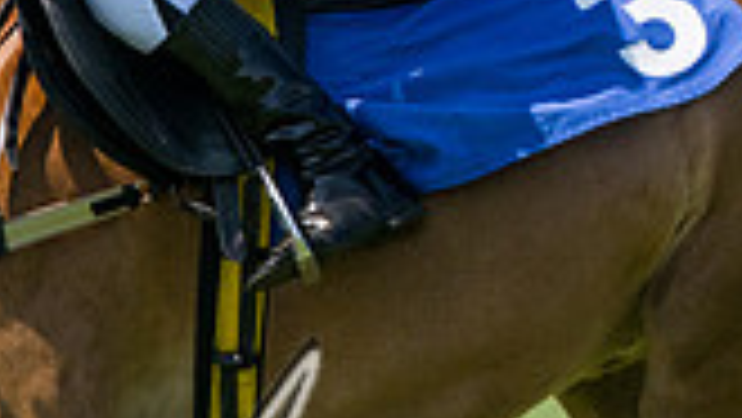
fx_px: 8897
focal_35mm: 452
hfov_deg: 4.8
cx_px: 16
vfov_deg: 2.7
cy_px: 206
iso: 400
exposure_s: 1/6400
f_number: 4
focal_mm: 98
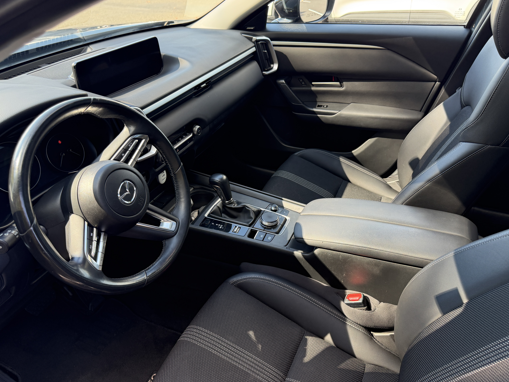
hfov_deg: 65.3
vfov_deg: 51.3
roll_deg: +1.8
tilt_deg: -31.7
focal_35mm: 27
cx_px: 264
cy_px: 180
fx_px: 397
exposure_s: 1/173
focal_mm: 6.76
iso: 125
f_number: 1.78
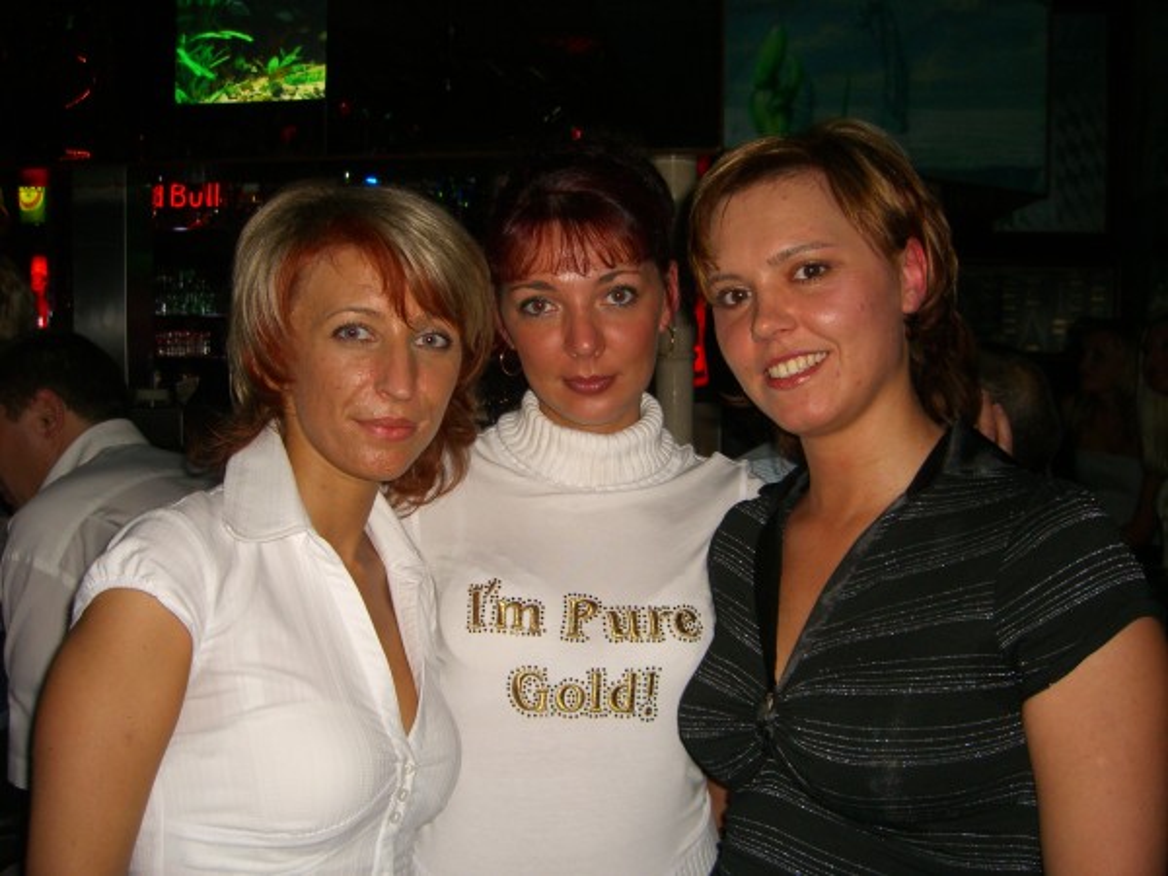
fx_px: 1282
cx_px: 584
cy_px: 438
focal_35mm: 38
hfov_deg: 49.0
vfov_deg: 37.7
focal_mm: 7.9
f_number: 2.8
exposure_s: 1/60
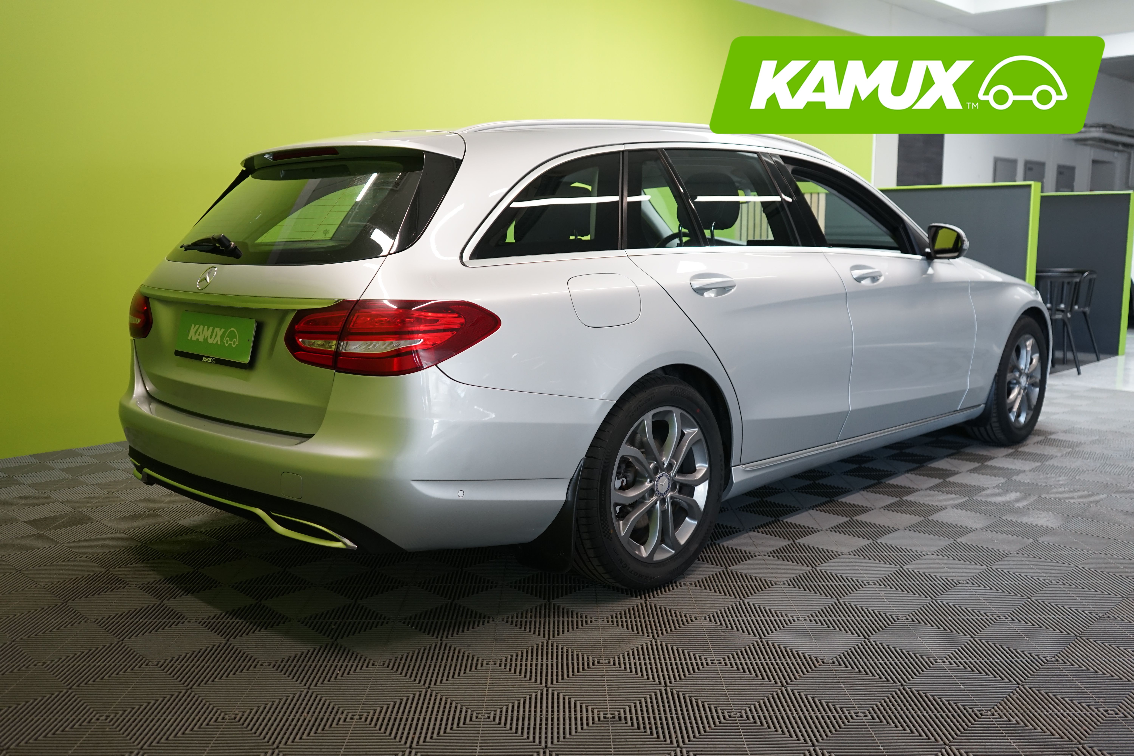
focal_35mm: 31
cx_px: 567
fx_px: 976
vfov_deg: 42.3
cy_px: 378
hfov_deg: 60.3
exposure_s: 1/30
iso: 640
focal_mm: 31
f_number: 4.5
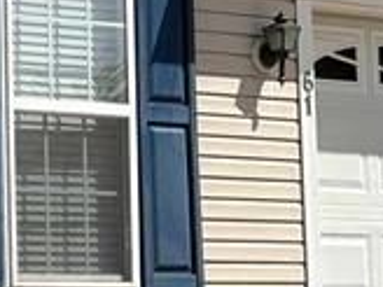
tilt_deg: +8.7
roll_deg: -0.3
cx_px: -462
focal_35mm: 162
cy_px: 7
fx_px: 1792
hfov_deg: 10.8
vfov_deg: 9.1
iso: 50
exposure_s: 1/4082
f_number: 1.6
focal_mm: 5.96
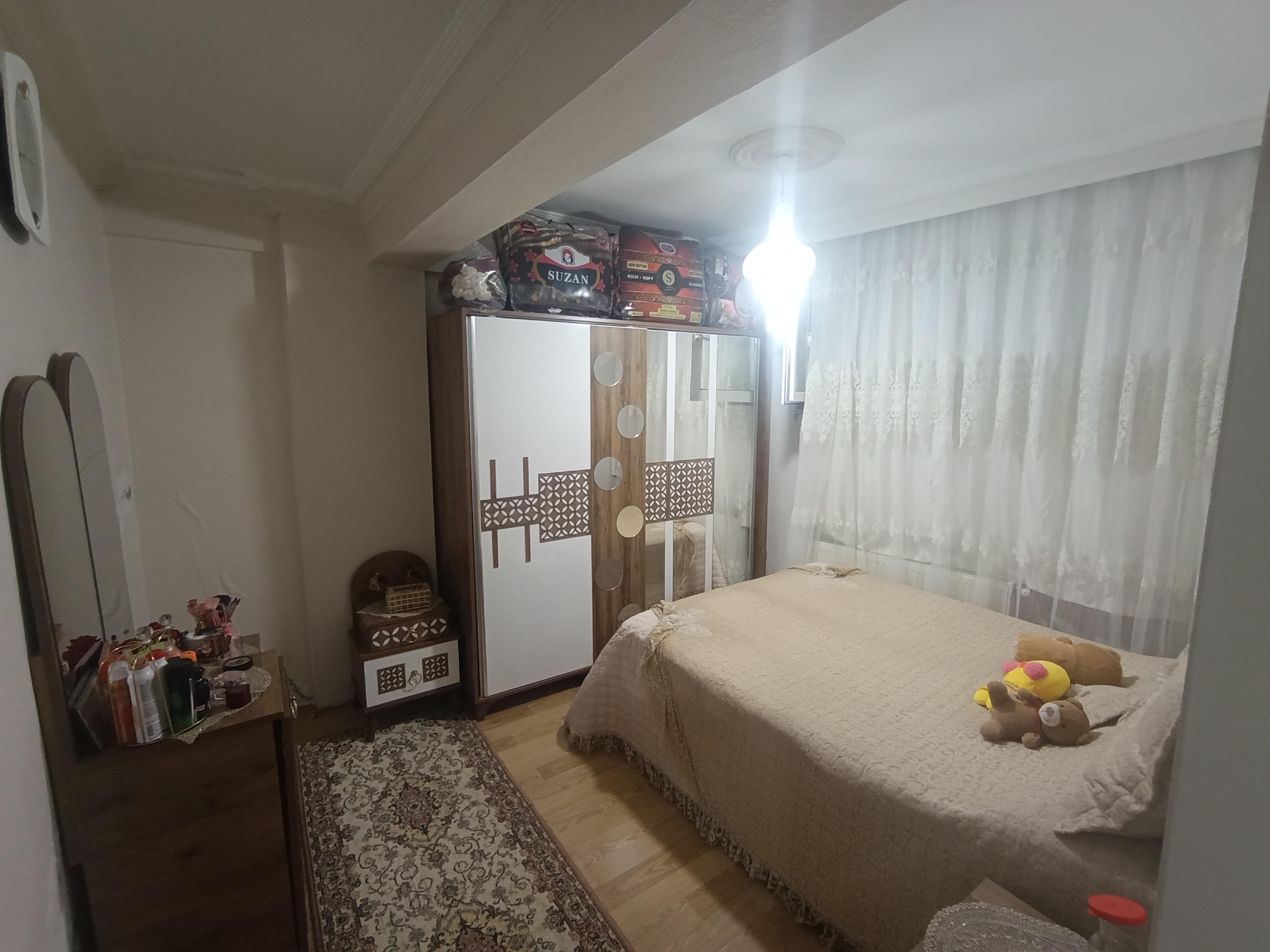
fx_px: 587
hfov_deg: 94.5
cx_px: 635
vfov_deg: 78.1
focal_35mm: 16
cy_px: 476
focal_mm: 1.65
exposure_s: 1/50
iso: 320
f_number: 2.2
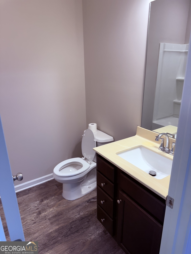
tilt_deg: -19.4
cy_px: 127
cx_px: 96
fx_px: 177
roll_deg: +0.0
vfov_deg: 71.6
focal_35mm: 24
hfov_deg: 56.8
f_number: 1.78
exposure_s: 1/120
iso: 125
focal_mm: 6.76
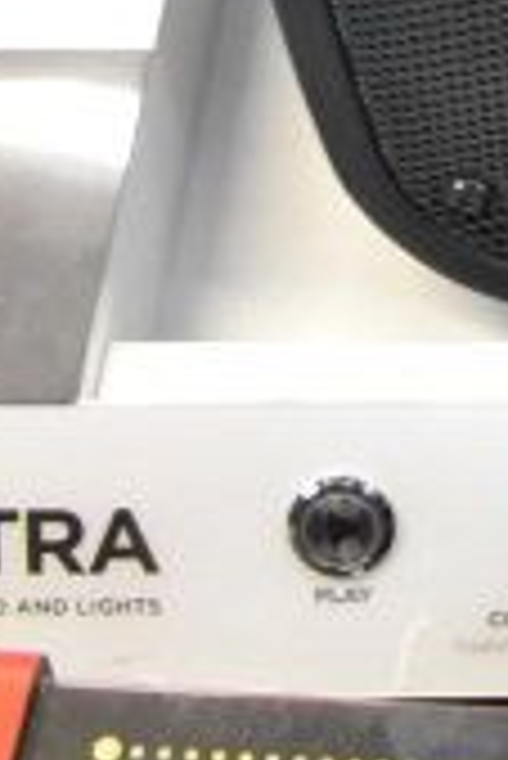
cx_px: 1268
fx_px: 3422
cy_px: -1100
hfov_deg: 7.8
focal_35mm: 162
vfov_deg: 10.7
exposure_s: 1/30
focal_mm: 20
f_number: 3.8
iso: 2200
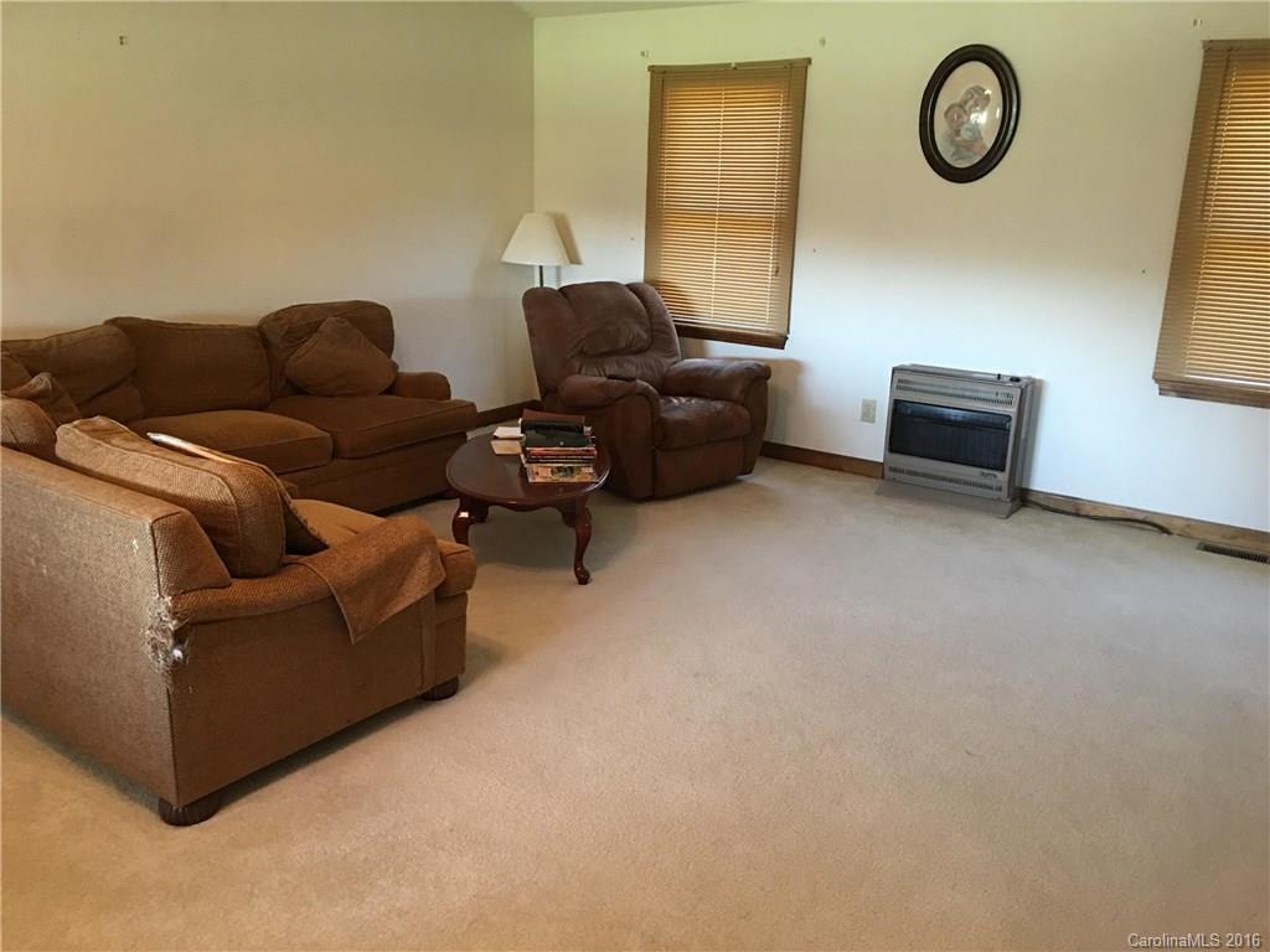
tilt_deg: -15.7
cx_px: 635
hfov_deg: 61.7
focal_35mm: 29
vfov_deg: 48.2
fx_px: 1064
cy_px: 476
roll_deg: -2.1
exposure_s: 1/15
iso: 100
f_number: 2.2
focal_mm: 4.15
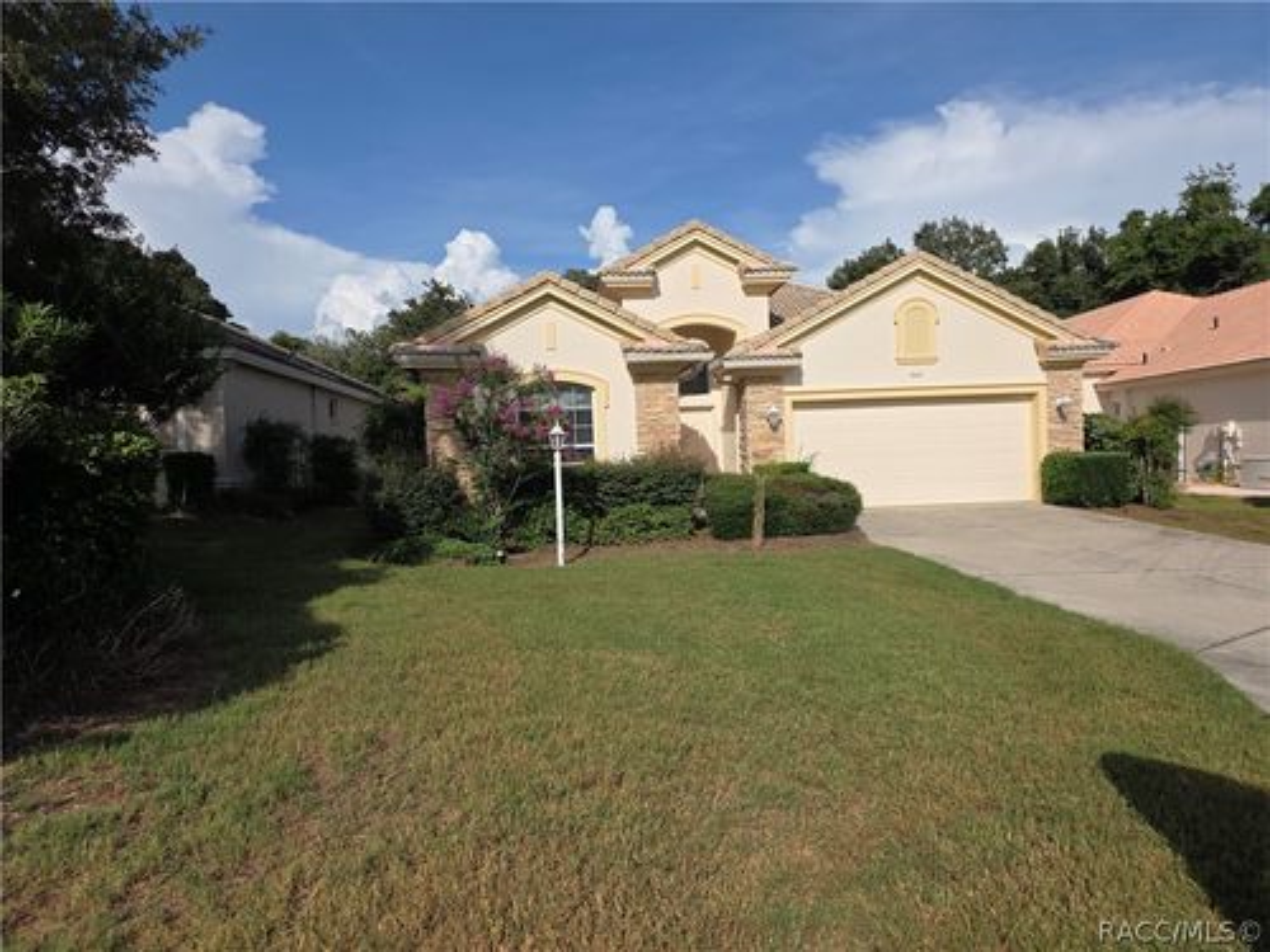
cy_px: 476
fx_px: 844
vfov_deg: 58.9
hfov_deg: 73.9
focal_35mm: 23
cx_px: 635
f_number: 1.7
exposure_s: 1/1441
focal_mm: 6.25
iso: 12
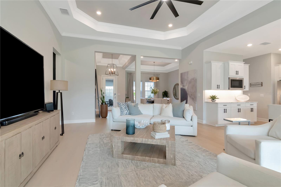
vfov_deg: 72.0
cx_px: 140
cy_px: 94
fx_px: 129
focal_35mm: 16
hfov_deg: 95.0
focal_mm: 11
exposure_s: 1/50
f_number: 7.1
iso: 800
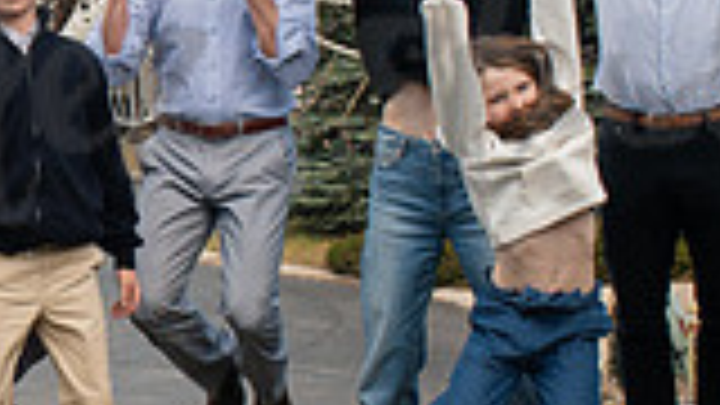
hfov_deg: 18.9
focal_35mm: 106
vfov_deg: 11.4
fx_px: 2024
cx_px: -180
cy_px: 55
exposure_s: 1/250
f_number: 6.3
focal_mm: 28
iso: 640
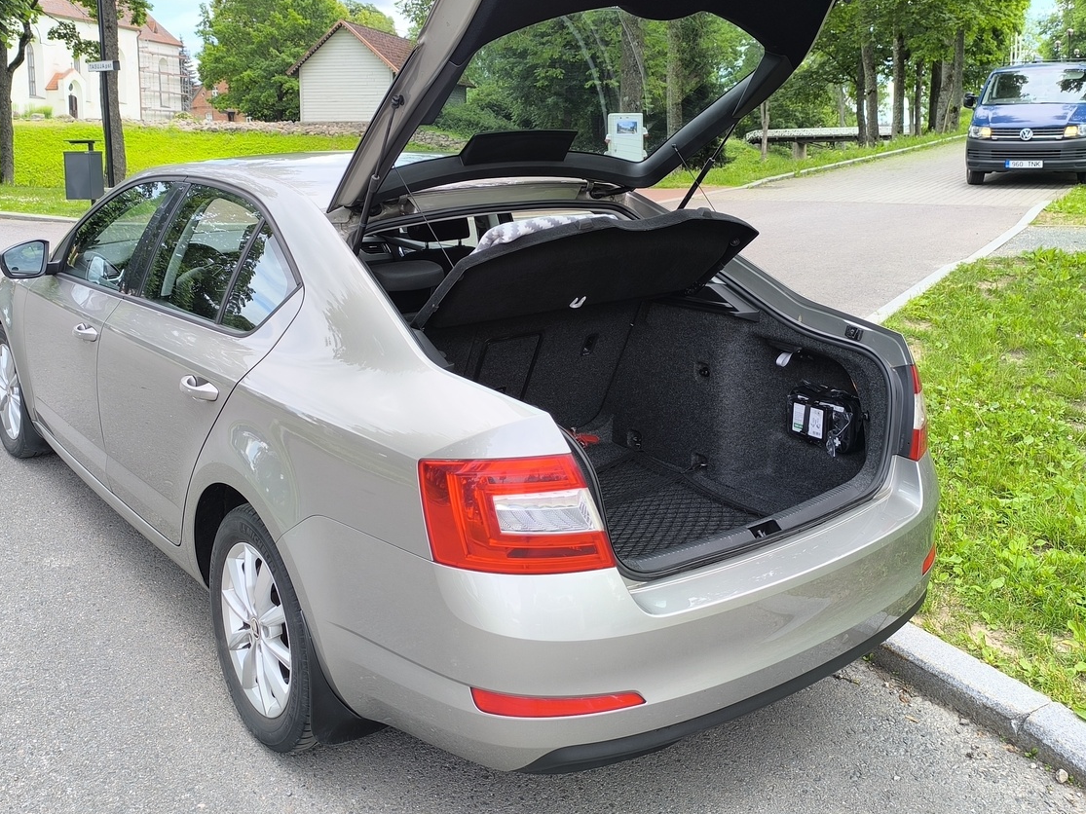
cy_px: 281
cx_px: 514
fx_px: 1035
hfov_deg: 55.3
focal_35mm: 33
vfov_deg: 42.4
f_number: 1.65
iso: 50
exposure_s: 1/243
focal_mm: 6.14
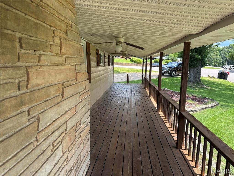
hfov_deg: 71.6
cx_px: 117
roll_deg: -0.6
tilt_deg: -8.2
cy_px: 88
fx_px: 162
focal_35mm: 24
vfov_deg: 56.8
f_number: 1.78
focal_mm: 6.76
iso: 100
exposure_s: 1/1174
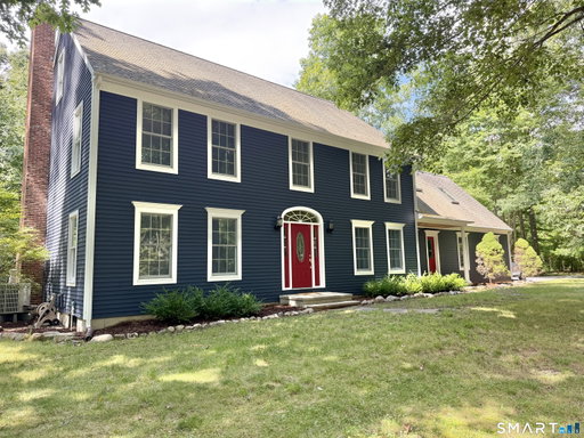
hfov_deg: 71.6
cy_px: 219
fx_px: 405
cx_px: 292
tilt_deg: +7.3
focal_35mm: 24
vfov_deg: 56.8
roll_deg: +0.8
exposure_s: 1/332
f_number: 1.78
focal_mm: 6.76
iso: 80
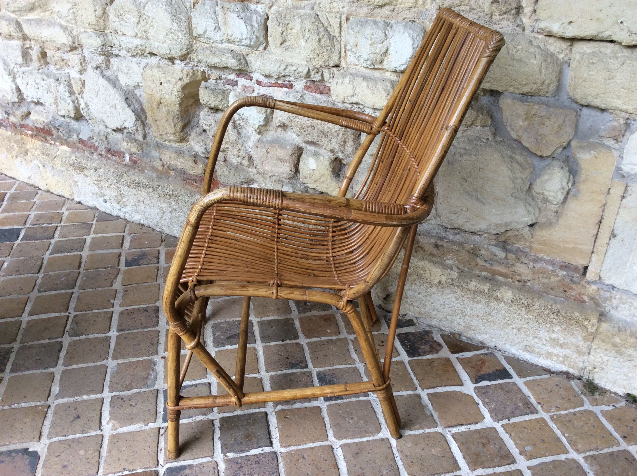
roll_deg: -1.4
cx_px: 318
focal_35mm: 32
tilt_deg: -27.1
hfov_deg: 56.9
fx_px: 588
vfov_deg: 44.1
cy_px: 238
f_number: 2.4
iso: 50
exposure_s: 1/100
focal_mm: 3.3
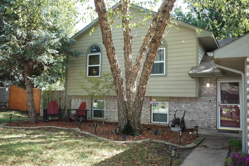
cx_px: 124
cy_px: 83
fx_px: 228
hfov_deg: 57.2
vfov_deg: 40.0
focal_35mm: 33
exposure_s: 1/100
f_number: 3.5
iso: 125
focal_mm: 12.18
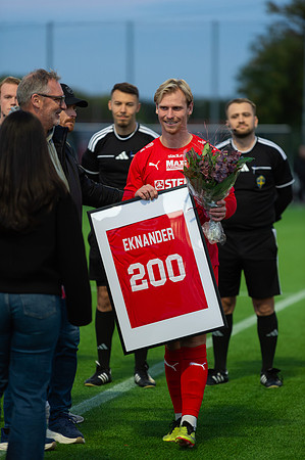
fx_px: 2547
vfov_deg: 10.3
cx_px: 152
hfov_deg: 6.9
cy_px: 230
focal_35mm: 200
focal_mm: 200
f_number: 3.2
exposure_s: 1/800
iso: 4000
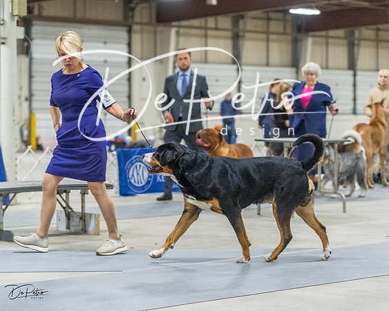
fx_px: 1192
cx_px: 194
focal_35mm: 104
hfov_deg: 18.5
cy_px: 156
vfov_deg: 14.9
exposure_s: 1/320
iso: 6400
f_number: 3.2
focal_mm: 92
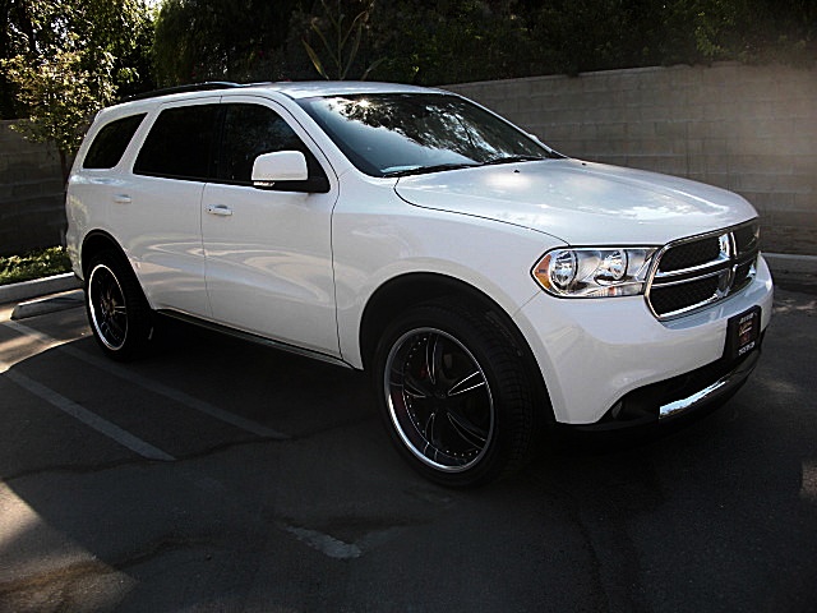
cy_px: 306
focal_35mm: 36
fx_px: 850
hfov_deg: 51.4
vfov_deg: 39.7
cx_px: 408
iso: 50
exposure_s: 1/320
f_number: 2.8
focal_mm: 6.3
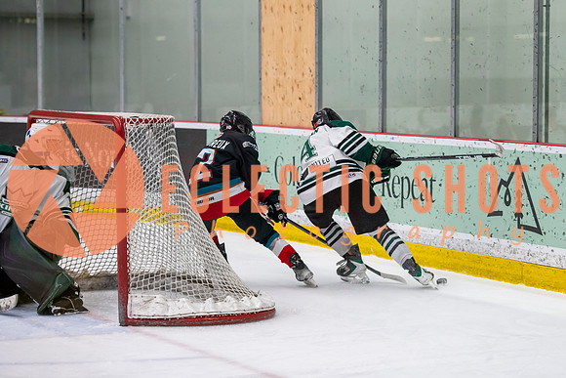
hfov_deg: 15.1
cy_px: 171
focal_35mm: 136
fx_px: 2138
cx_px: 362
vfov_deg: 10.1
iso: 2000
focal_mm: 105
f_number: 3.2
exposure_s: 1/640
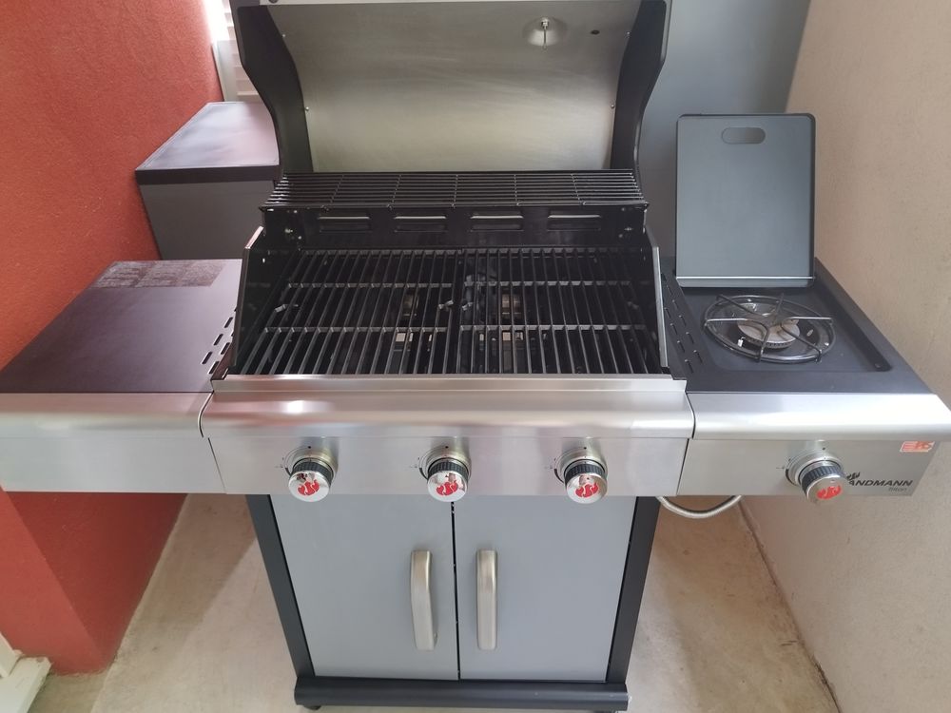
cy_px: 356
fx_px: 659
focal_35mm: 24
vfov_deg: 56.8
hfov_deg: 71.6
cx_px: 476
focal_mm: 5.89
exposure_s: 1/33.3
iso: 190
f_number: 1.89
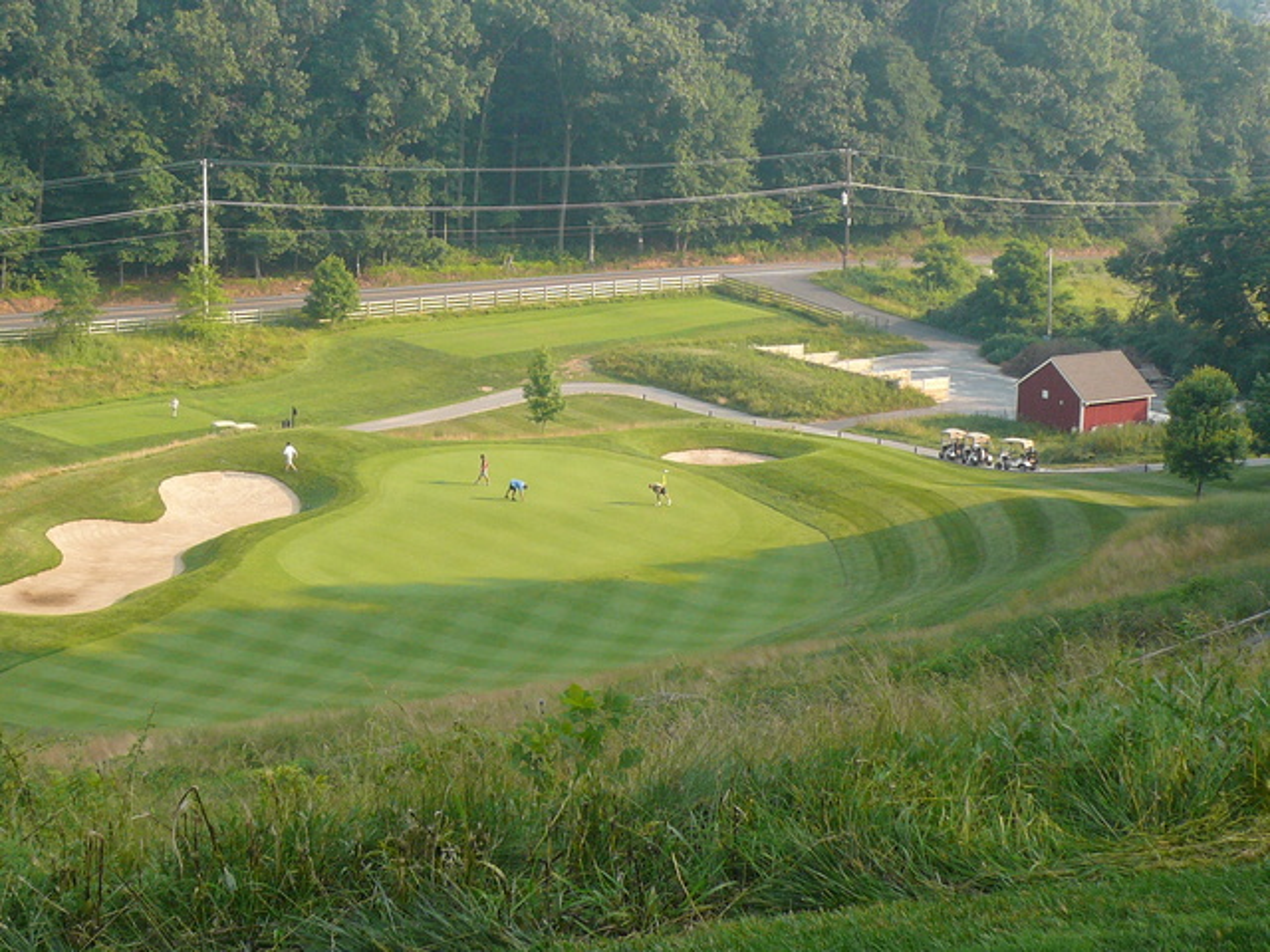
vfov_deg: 21.3
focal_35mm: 69
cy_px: 476
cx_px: 635
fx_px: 2531
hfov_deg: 28.2
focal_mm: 7.5
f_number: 3.5
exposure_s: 1/320
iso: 100
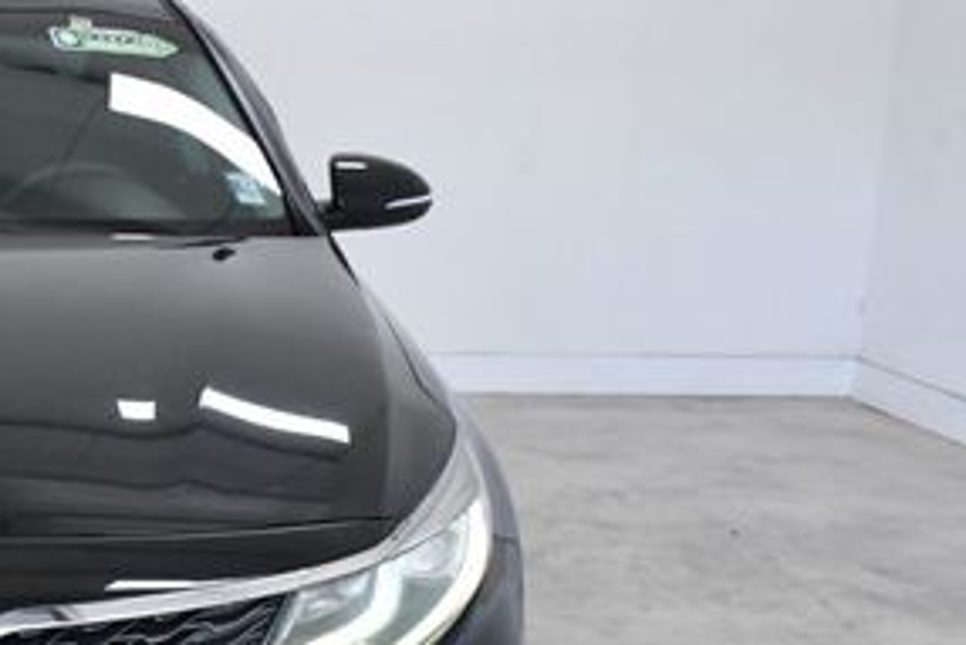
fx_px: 2040
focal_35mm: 76
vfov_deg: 17.9
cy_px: 469
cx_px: -111
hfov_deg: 24.7
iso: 2500
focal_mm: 23
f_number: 10
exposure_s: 1/400
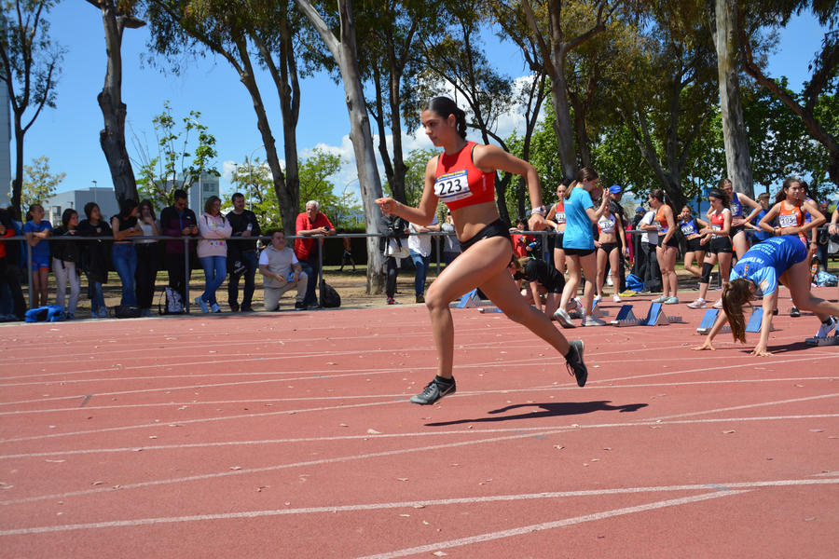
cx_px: 420
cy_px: 280
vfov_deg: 25.8
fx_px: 1223
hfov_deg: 37.9
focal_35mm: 52
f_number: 6.3
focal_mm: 35
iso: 400
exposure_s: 1/1600
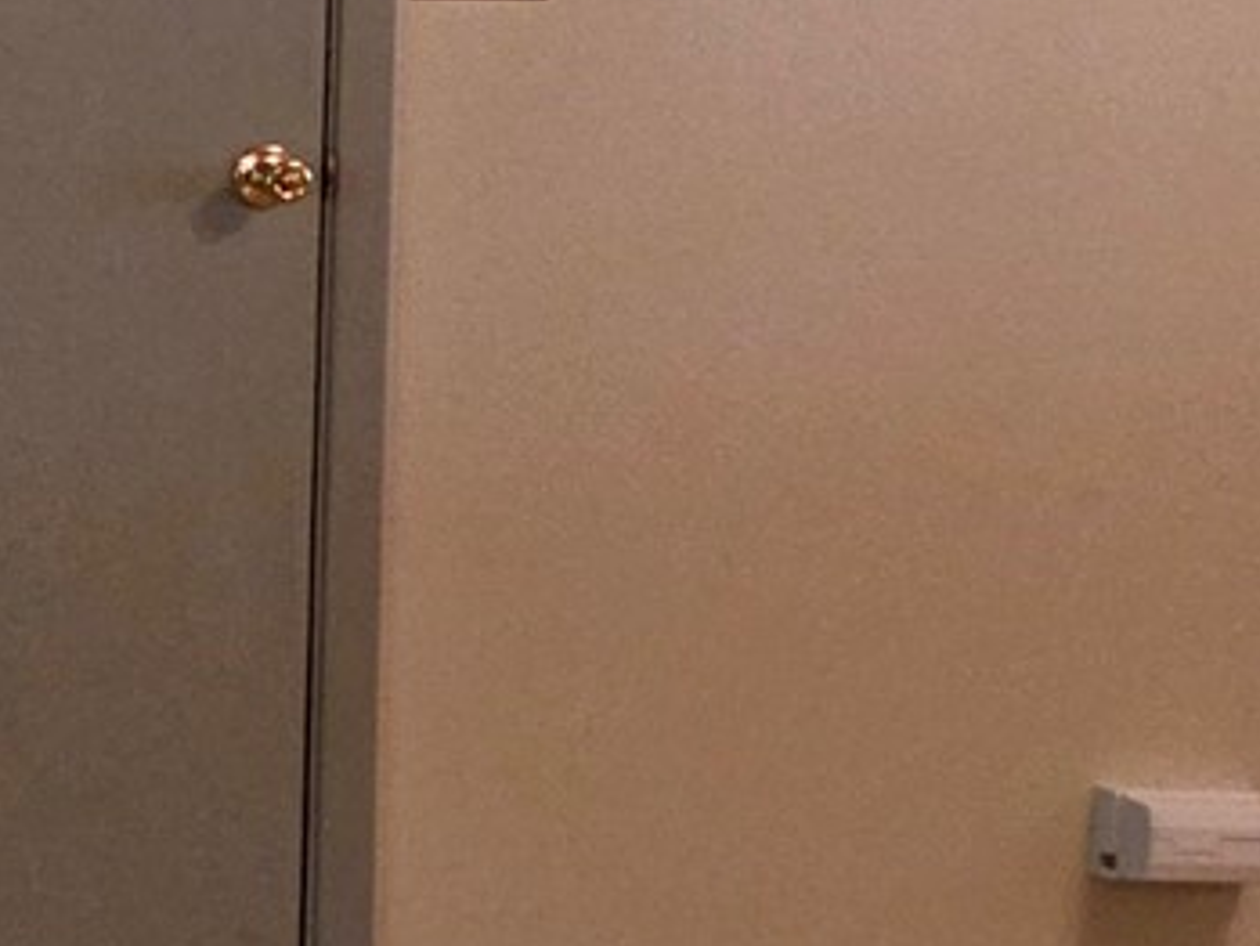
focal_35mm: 135
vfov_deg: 10.9
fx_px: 4916
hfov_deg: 11.0
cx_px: -2235
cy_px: 58
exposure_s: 1/120
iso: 125
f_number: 1.8
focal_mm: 5.4
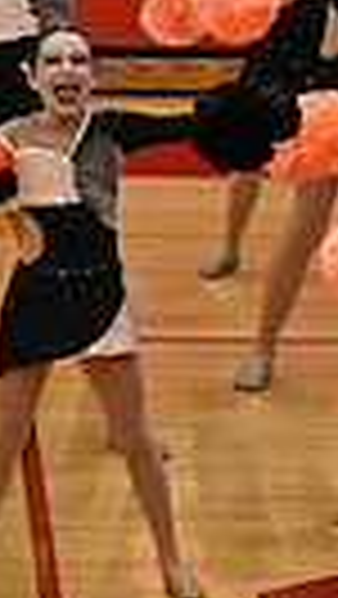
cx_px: 1289
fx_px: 7633
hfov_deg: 2.5
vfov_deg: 4.5
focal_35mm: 480
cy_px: 205
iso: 3200
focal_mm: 70
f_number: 4
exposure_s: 1/400
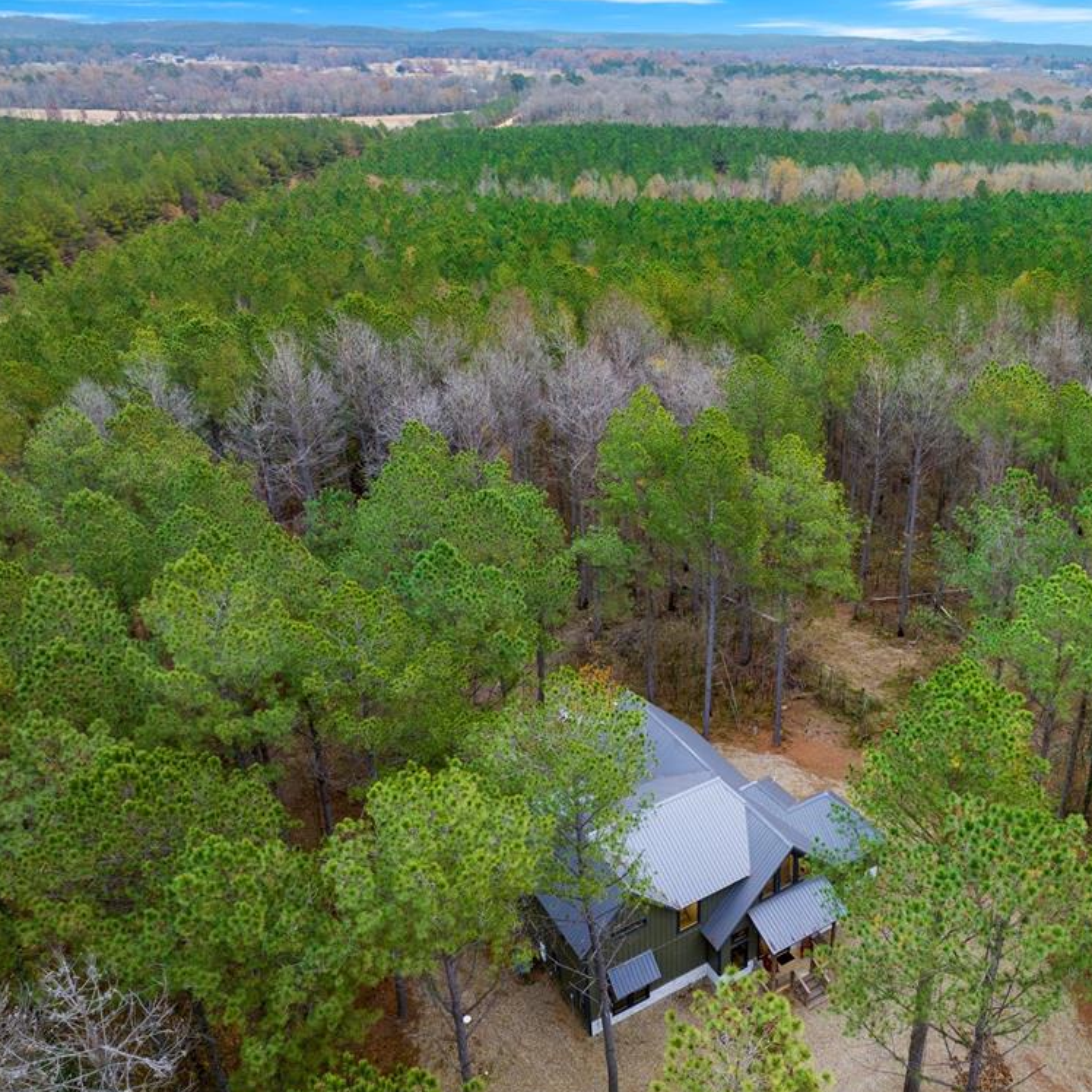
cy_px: 546
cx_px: 711
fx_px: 1035
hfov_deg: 54.7
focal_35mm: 29
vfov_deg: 55.6
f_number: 3.5
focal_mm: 12.29
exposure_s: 1/50
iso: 200
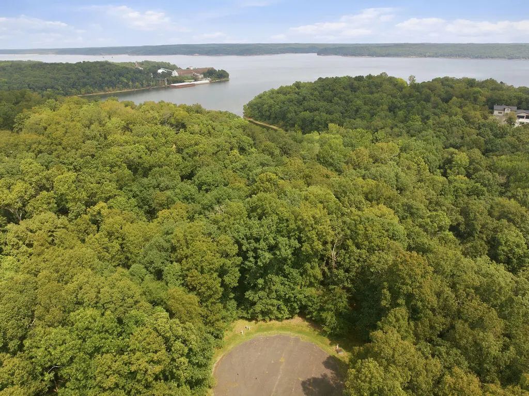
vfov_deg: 56.8
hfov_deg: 71.6
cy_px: 198
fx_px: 367
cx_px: 264
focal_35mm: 24
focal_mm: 12.3
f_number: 4.5
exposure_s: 1/800
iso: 100
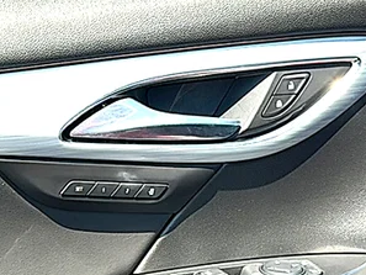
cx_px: 126
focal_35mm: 92
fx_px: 973
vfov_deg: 15.6
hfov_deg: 21.2
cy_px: 311
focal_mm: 6.86
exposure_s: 1/762
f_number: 1.78
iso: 80
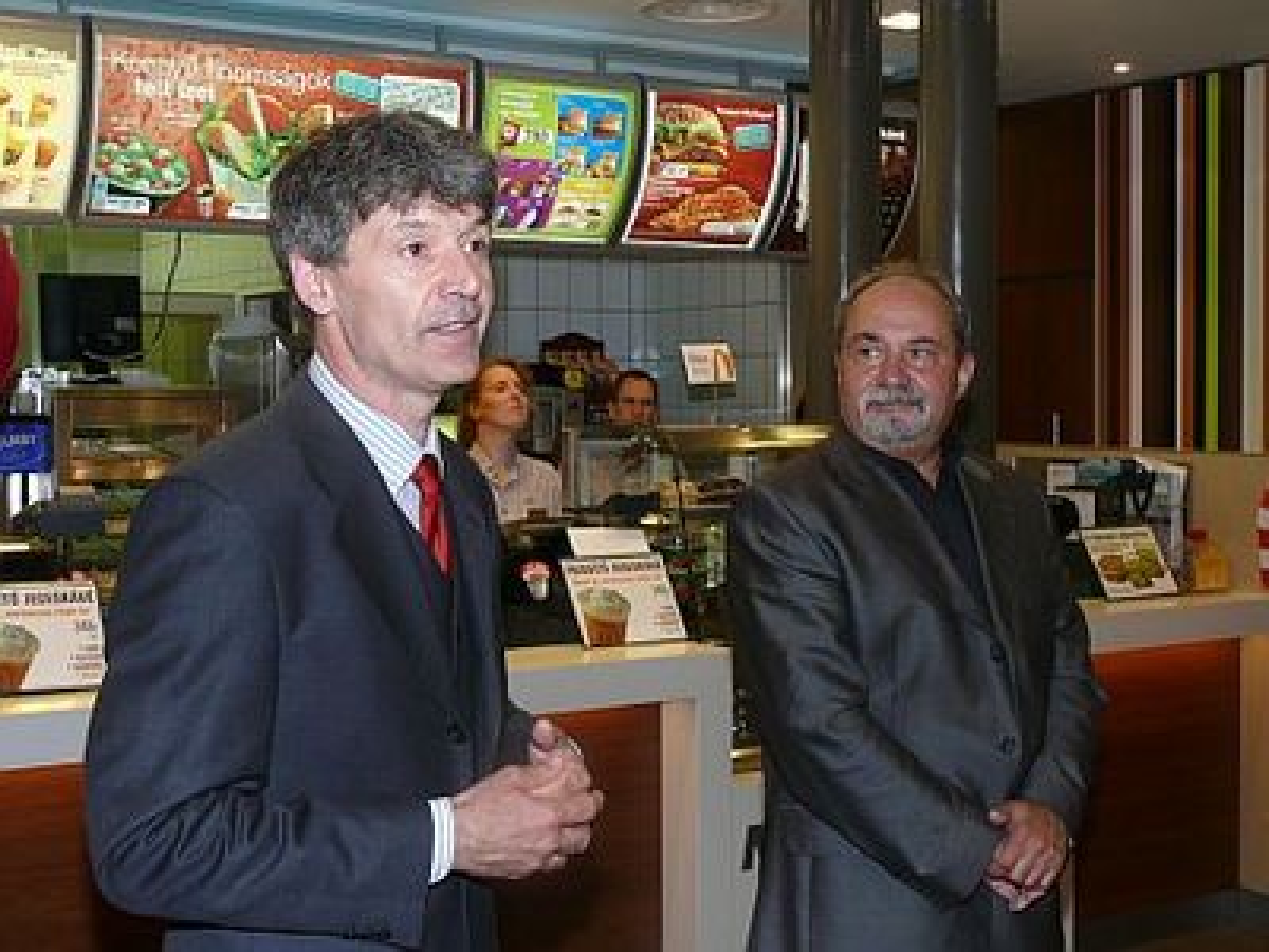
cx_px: 634
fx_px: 1833
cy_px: 476
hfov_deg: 38.2
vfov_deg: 29.1
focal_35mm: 50
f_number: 4
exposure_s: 1/30
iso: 100
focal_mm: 9.1
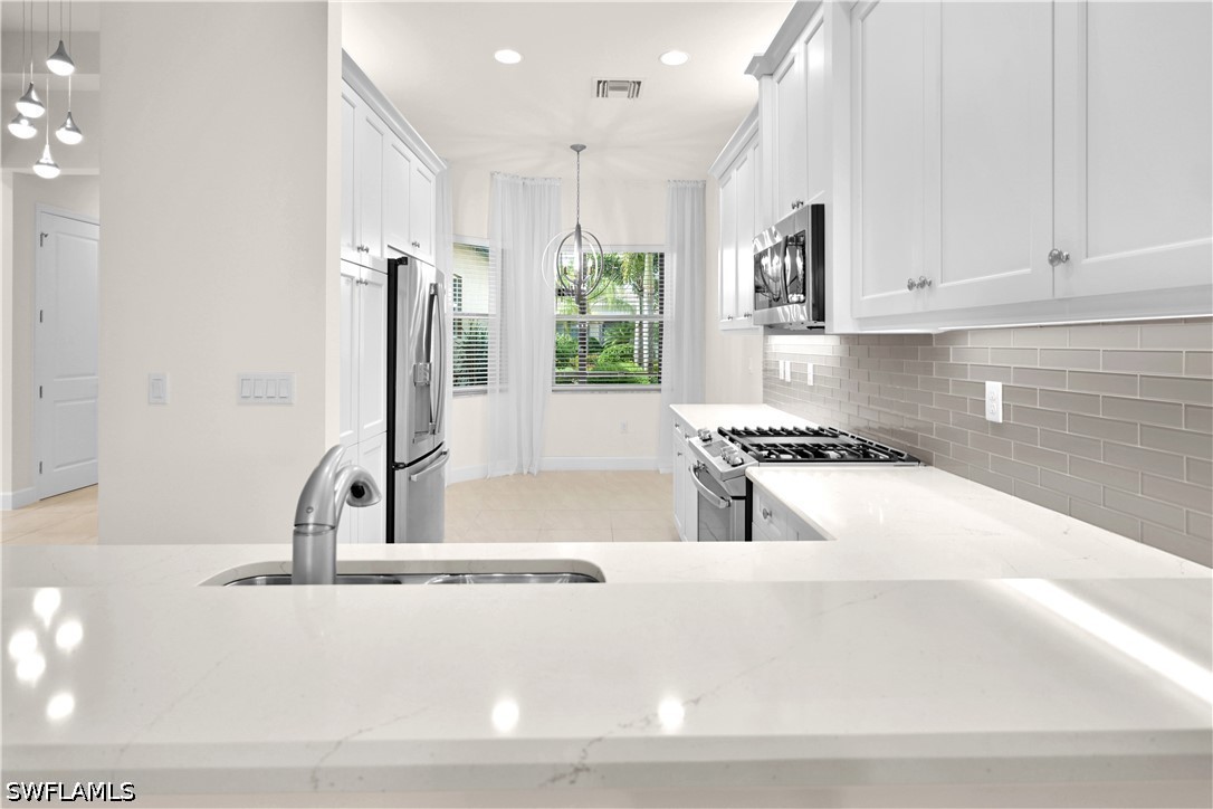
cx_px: 606
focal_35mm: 18
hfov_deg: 90.0
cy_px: 404
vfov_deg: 67.4
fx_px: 606
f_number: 3.5
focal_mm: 12
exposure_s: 1/40
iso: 100
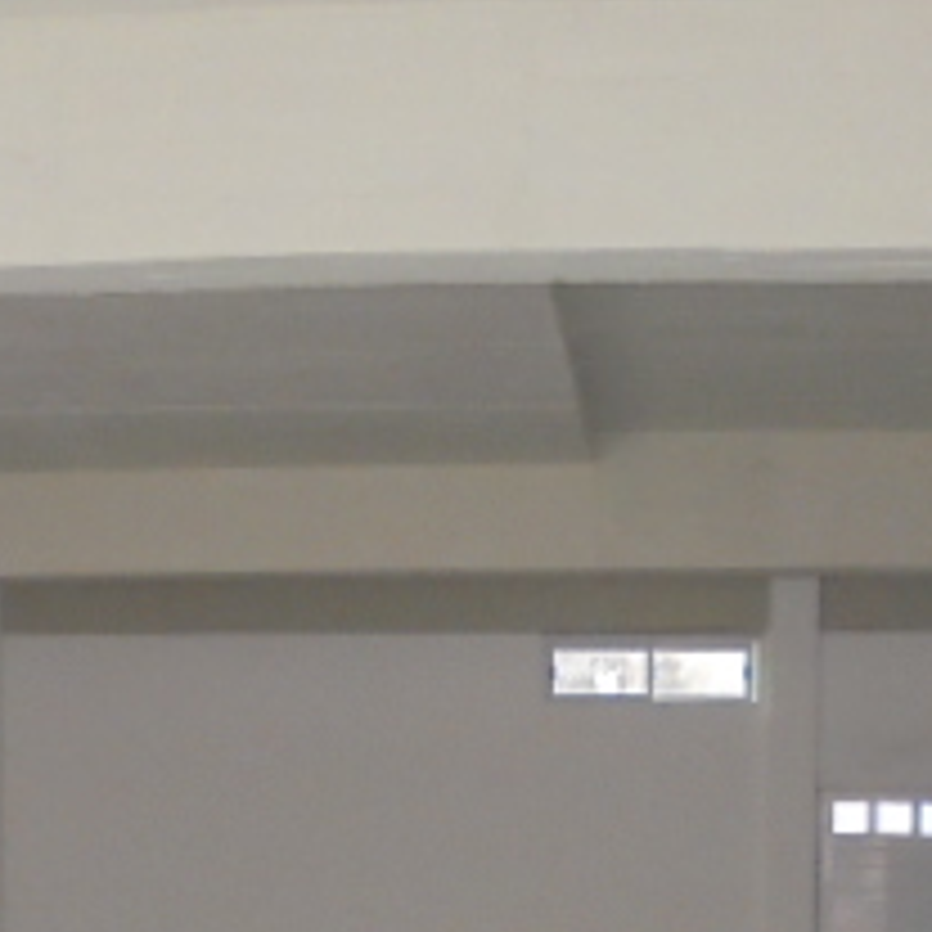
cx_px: 491
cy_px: 1076
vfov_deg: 22.6
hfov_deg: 24.3
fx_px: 2163
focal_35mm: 71
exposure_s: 1/125
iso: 400
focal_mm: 4.6
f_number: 3.5
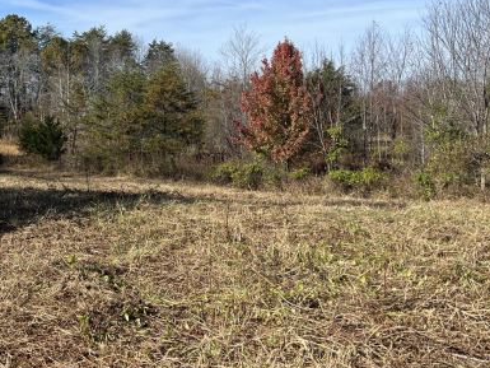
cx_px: 137
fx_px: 637
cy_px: 166
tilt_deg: -6.6
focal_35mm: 45
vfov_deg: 32.2
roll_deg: +0.7
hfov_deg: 41.1
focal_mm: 5.7
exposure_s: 1/3460
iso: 50
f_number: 1.5
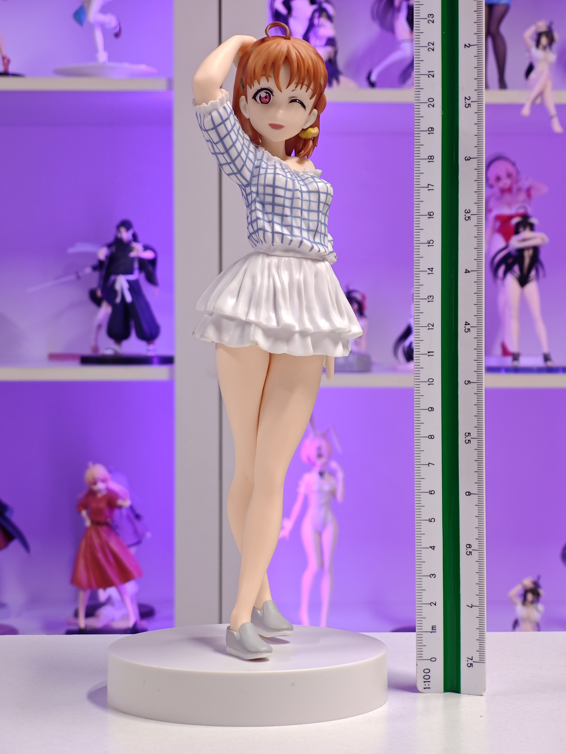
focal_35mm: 80
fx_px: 1744
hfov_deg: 18.4
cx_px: 283
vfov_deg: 24.4
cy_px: 377
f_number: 2.4
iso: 400
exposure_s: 1/17.1
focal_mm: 7.48
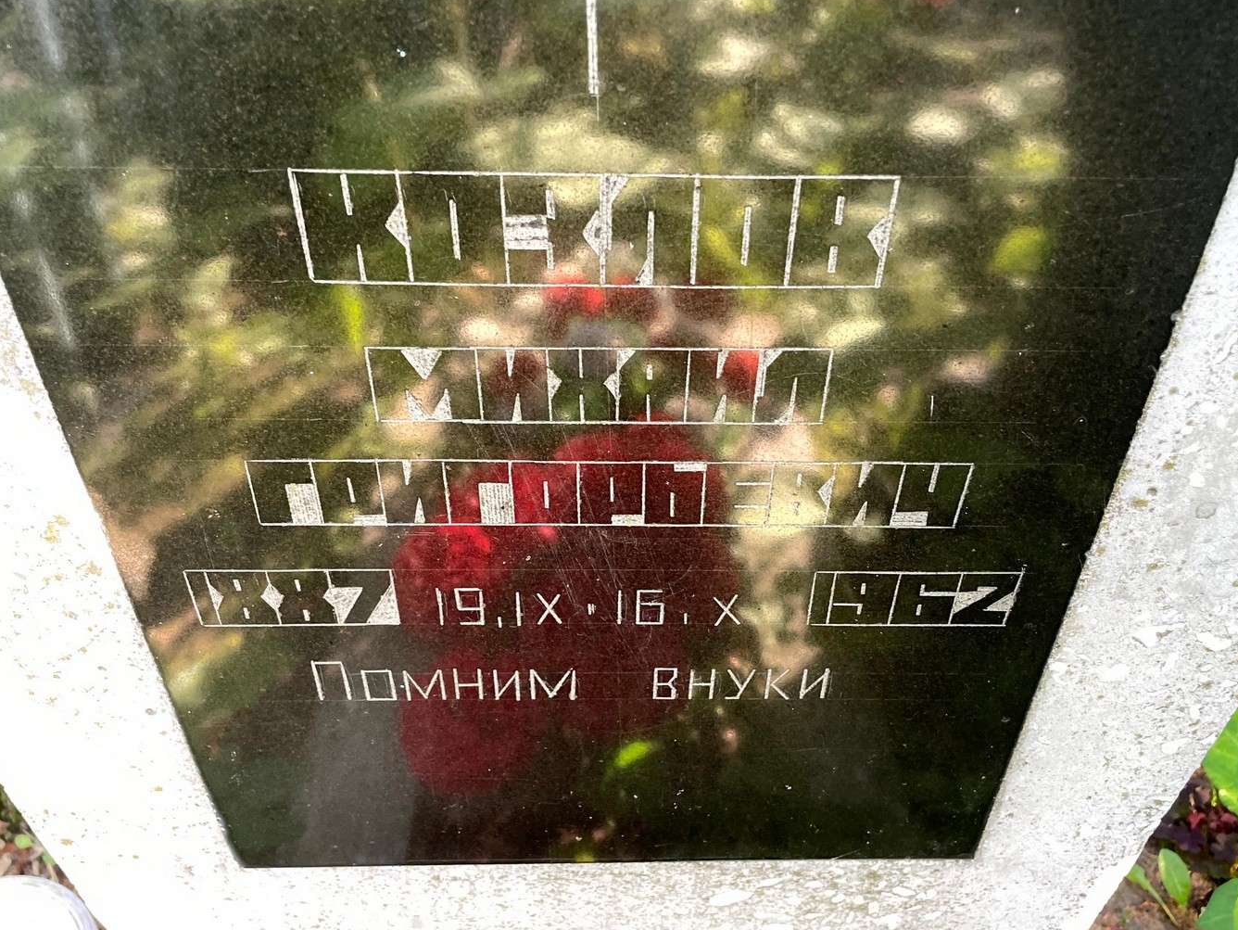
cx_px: 636
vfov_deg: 49.7
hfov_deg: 63.4
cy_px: 437
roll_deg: -1.2
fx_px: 1002
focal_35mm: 28
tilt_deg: -38.1
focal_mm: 4.2
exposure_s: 1/121
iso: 100
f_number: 1.6
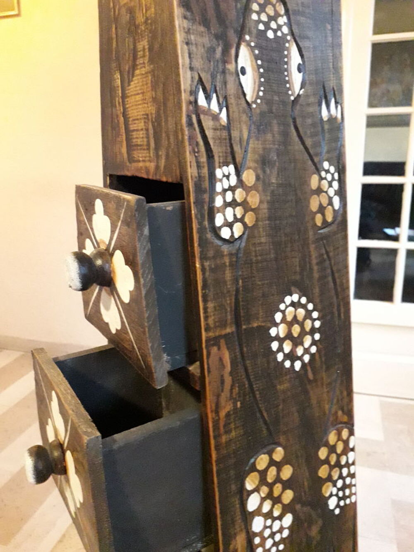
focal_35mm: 27
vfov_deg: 65.3
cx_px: 207
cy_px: 276
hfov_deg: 51.4
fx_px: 430
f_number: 1.9
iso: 800
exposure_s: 1/20
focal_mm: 3.6
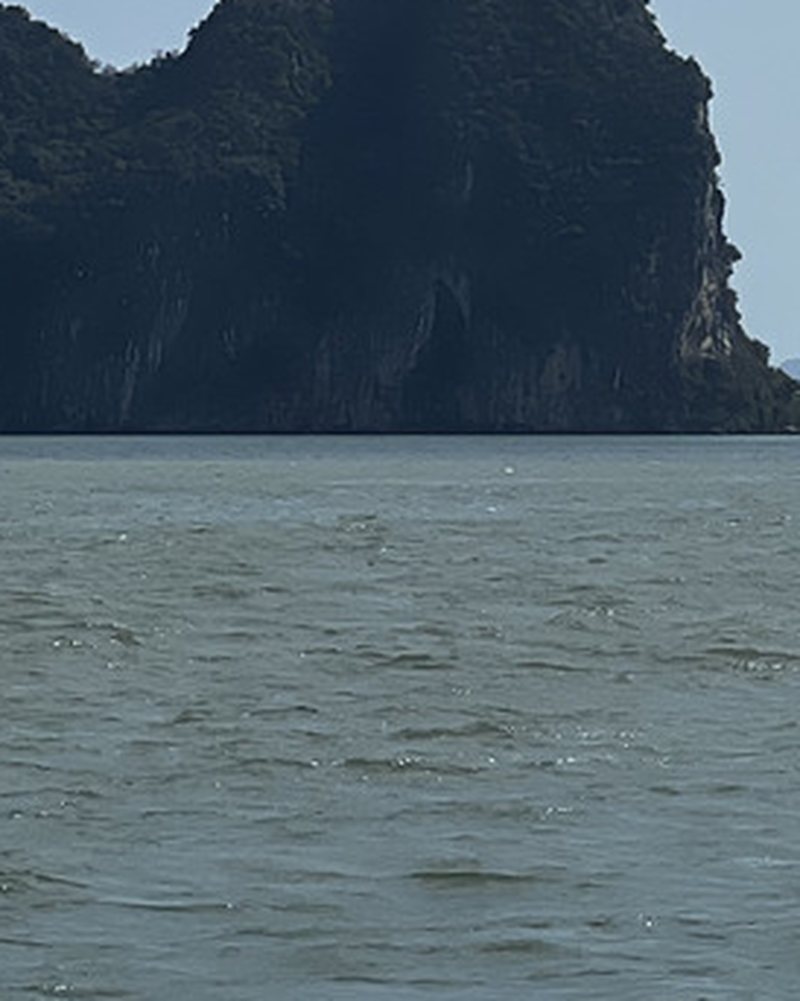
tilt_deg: +0.5
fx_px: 7791
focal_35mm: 263
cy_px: 452
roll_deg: +0.4
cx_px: 1080
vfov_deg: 7.4
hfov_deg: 5.8
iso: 32
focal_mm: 9
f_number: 2.8
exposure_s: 1/1845
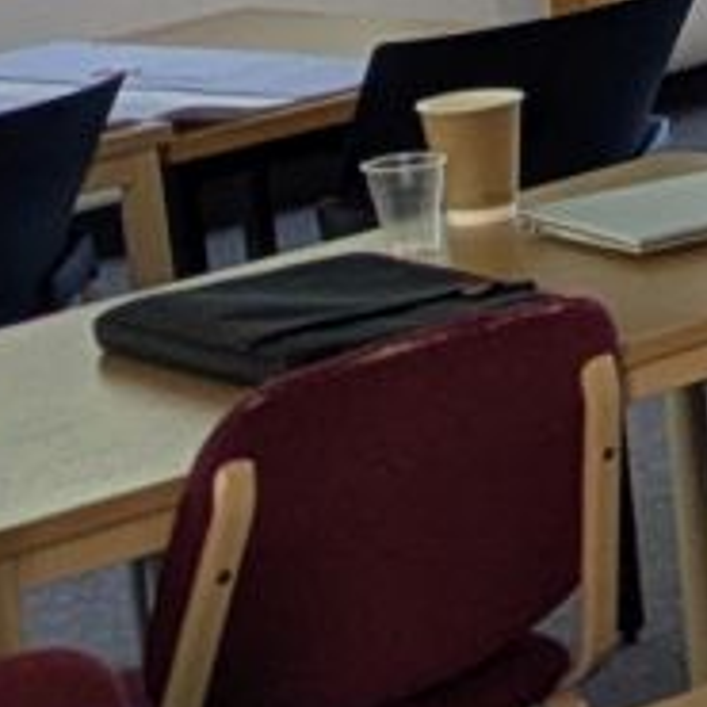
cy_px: -222
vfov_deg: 7.5
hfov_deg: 6.5
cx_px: 2587
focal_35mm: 230
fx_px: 5315
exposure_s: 1/100
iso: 75
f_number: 1.89
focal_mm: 5.43
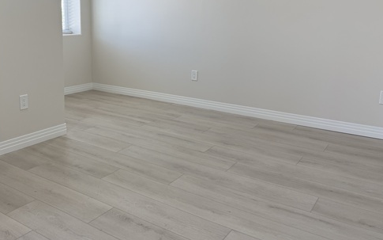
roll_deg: -0.8
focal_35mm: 35
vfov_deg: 35.9
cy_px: 78
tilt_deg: -9.6
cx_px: 131
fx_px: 365
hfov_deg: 54.3
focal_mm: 6.76
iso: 64
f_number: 1.78
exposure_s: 1/121
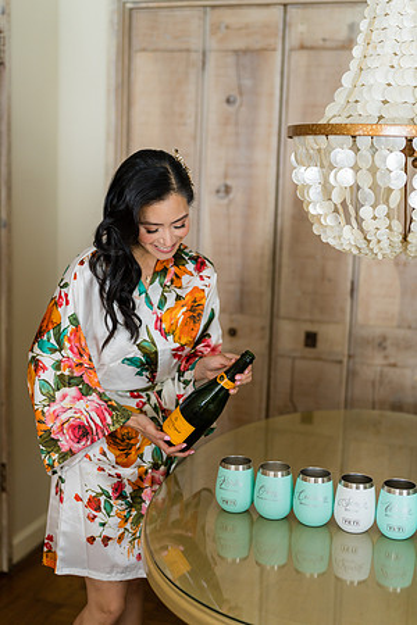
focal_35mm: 50
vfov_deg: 39.6
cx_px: 208
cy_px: 312
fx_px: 869
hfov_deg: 27.0
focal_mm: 50
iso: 500
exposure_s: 1/400
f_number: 1.8
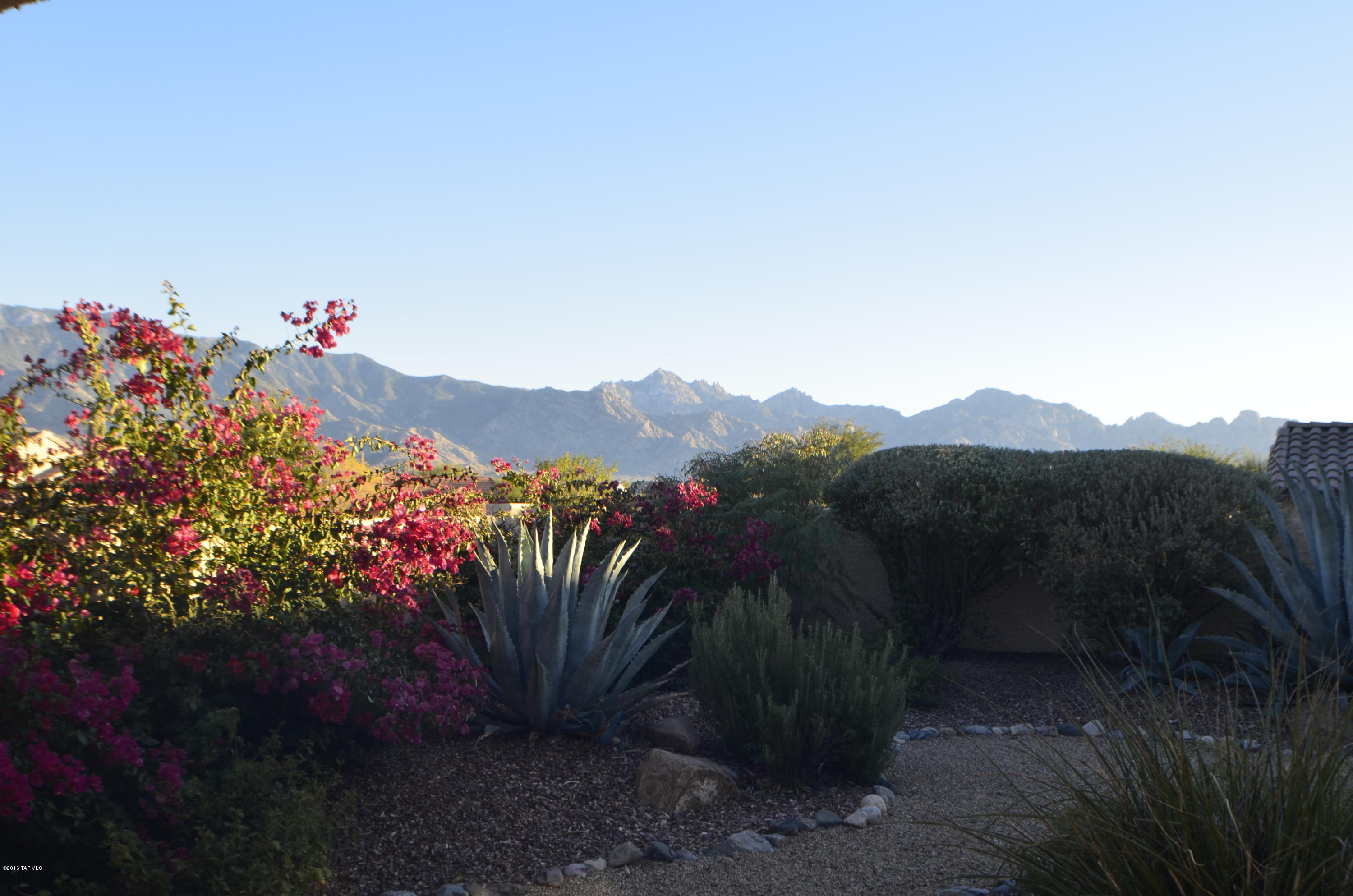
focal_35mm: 48
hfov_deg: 41.2
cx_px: 676
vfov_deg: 28.0
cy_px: 448
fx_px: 1800
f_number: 10
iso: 220
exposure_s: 1/60
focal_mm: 32
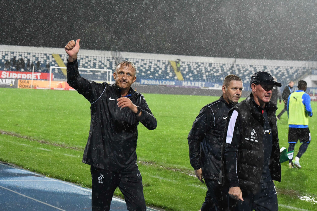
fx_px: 828
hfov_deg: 21.7
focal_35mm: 94
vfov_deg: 14.5
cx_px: 125
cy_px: 133
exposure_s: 1/800
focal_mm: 70
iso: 8000
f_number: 5.6
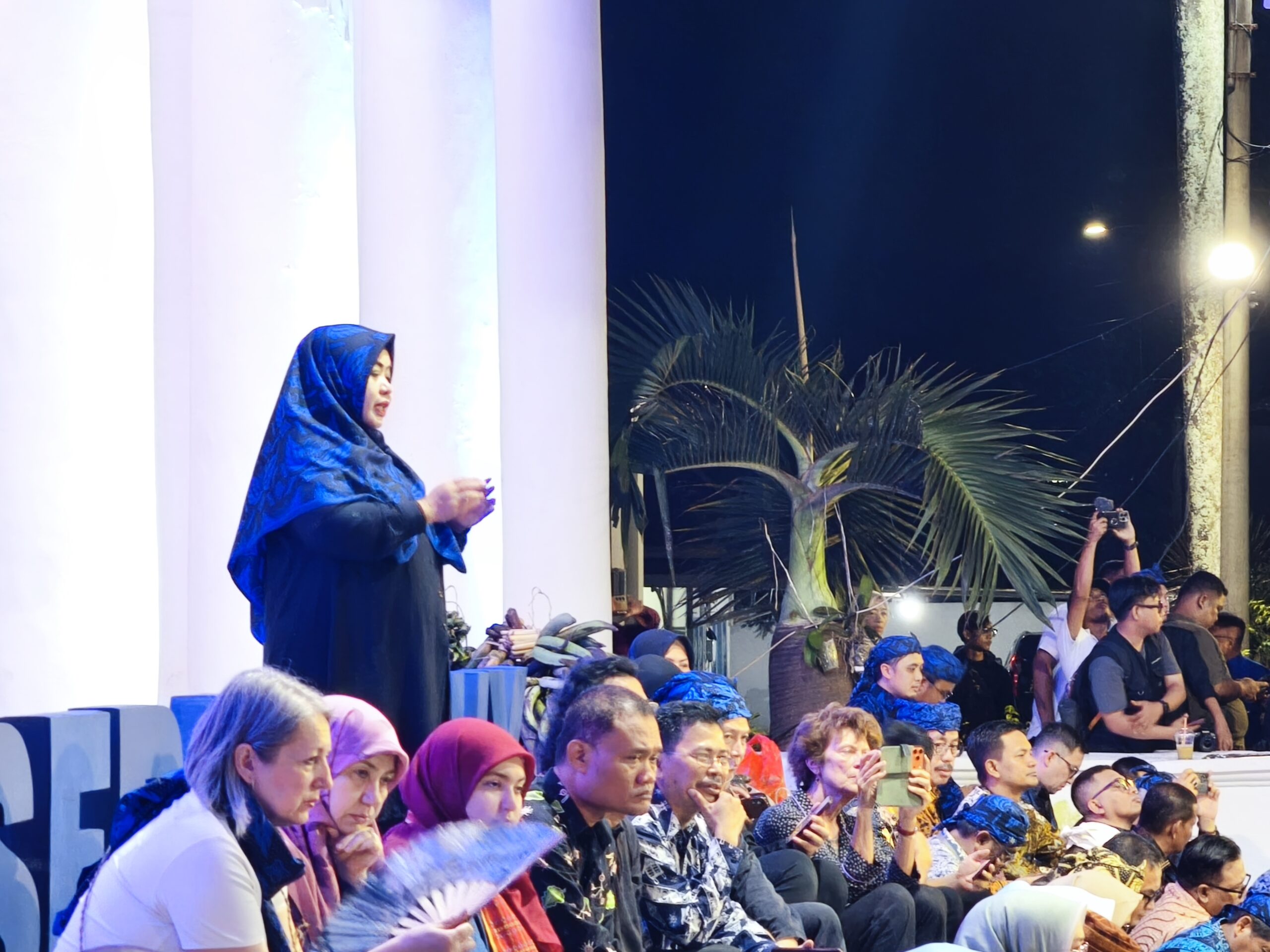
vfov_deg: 12.3
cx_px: 635
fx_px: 4403
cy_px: 476
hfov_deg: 16.4
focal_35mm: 120
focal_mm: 8.8
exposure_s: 1/50
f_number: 2
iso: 1600
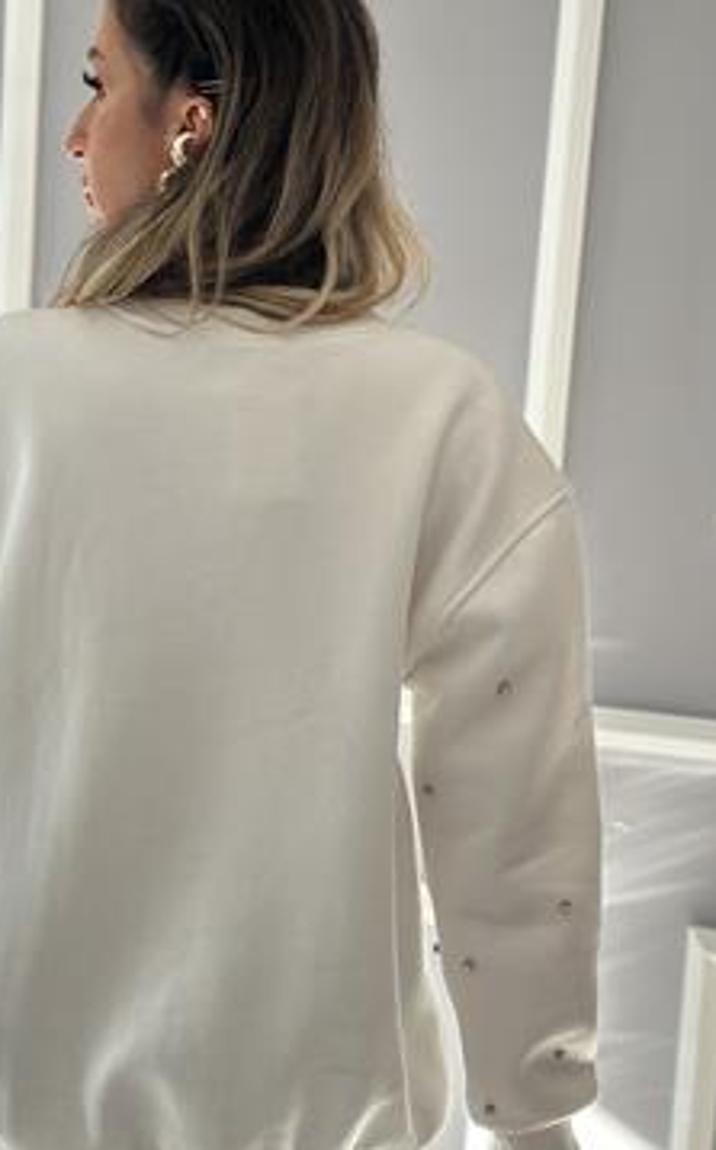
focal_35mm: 74
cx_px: 196
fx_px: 2316
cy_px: 681
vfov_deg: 27.8
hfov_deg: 17.5
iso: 80
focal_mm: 6.86
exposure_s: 1/274
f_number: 1.78
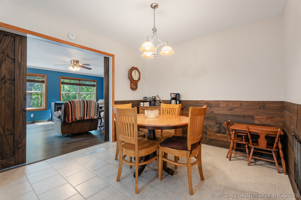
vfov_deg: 73.7
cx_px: 150
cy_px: 100
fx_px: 134
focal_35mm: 16
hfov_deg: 96.7
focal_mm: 16
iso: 200
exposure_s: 1
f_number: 9
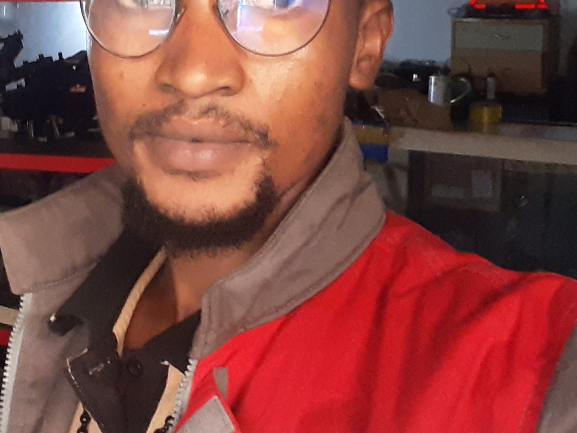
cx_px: 115
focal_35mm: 67
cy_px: 85
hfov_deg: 28.4
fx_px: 1117
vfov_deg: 21.6
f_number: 2
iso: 400
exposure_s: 1/33
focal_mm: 2.61
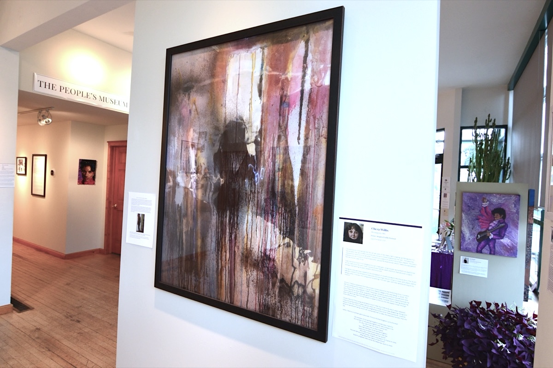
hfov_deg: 85.5
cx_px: 276
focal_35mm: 20
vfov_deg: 63.1
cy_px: 184
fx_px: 299
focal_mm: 13
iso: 640
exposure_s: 1/60
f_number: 8
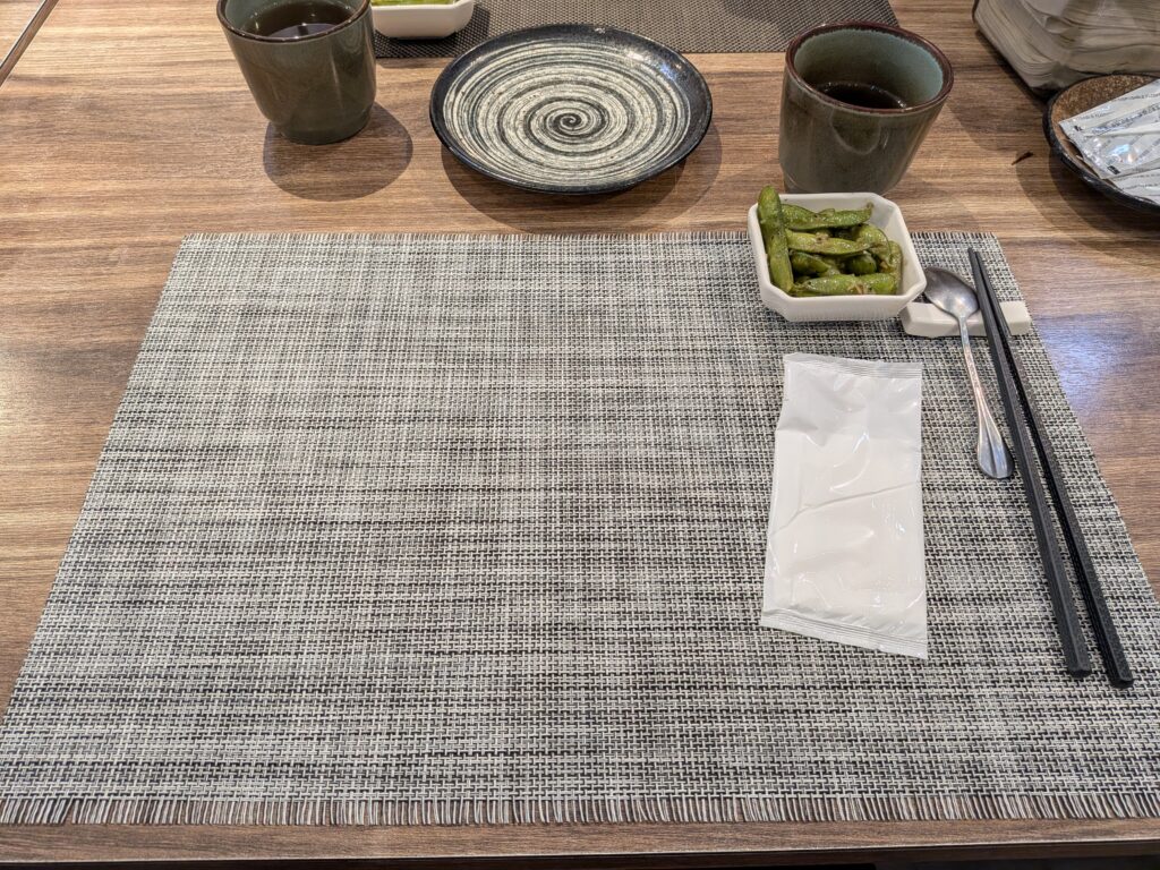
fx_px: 804
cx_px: 580
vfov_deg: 56.8
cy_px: 435
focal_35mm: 24
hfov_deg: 71.6
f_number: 1.7
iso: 24
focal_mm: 4.53
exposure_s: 1/128
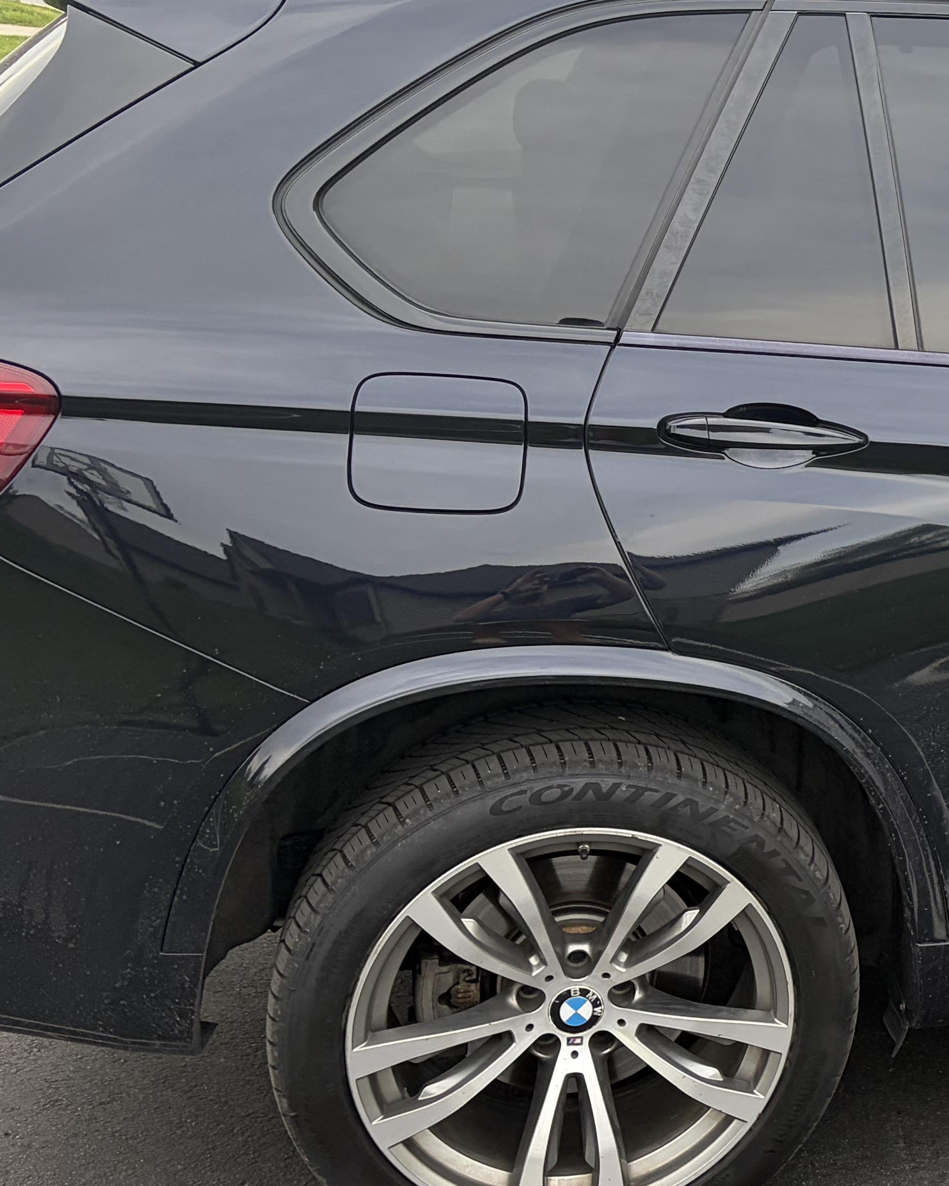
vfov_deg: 29.5
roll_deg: -5.6
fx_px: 2247
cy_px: 501
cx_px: 1308
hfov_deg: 21.1
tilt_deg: -13.3
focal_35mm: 64
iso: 64
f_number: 1.6
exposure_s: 1/202
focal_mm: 5.96
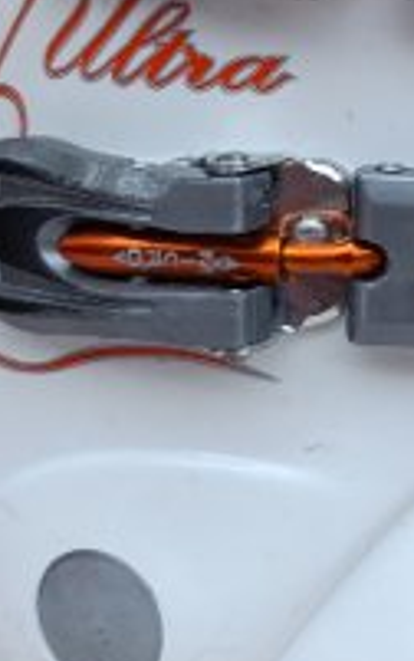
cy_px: 26
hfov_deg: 12.5
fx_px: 1747
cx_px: 720
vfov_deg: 20.8
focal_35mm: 97
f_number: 1.6
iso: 200
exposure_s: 1/100
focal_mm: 6.14
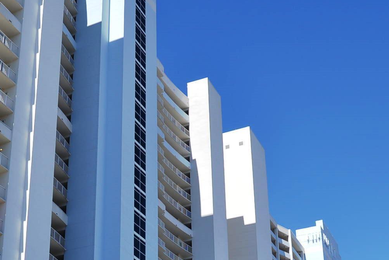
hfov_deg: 31.8
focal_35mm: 62
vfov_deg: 21.3
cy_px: 251
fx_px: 670
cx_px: 99
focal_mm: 18
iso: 100
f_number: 8
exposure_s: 1/250
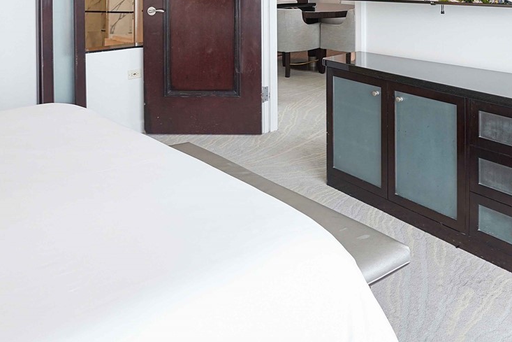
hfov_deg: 51.9
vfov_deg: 31.8
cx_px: 245
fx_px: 526
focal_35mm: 37
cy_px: -34
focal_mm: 16
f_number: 4.5
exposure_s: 1/160
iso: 400
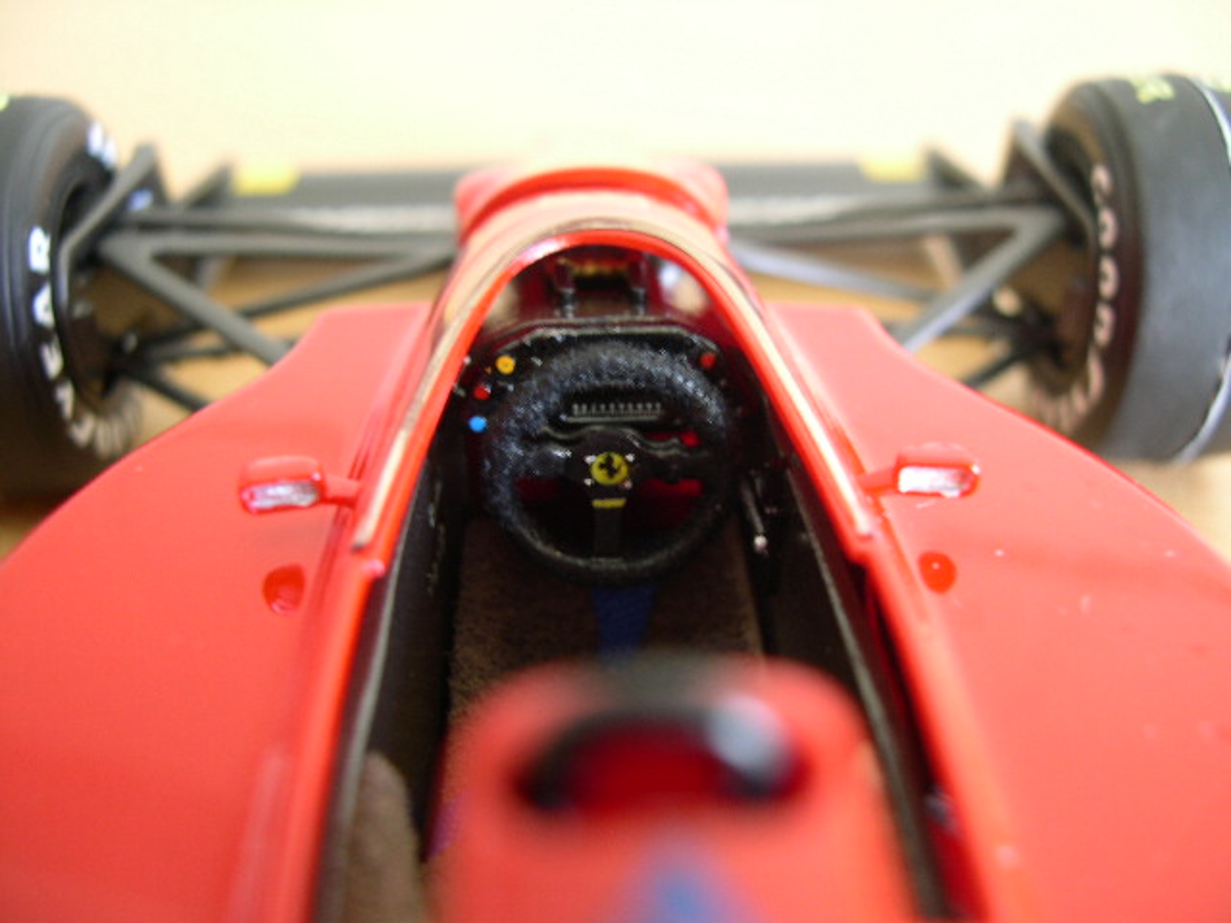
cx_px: 616
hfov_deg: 49.0
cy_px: 462
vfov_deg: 37.7
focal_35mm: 38
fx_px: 1351
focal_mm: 8
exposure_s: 1/5.3
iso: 100
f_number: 2.8
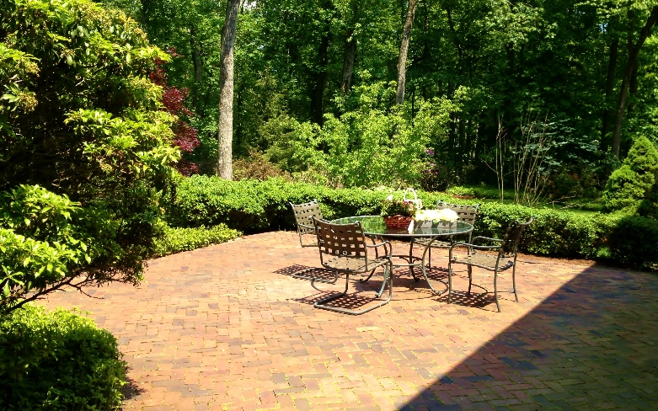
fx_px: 681
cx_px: 331
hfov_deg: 51.5
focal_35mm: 38
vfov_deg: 33.6
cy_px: 189
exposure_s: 1/516
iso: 50
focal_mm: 4.28
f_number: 2.4
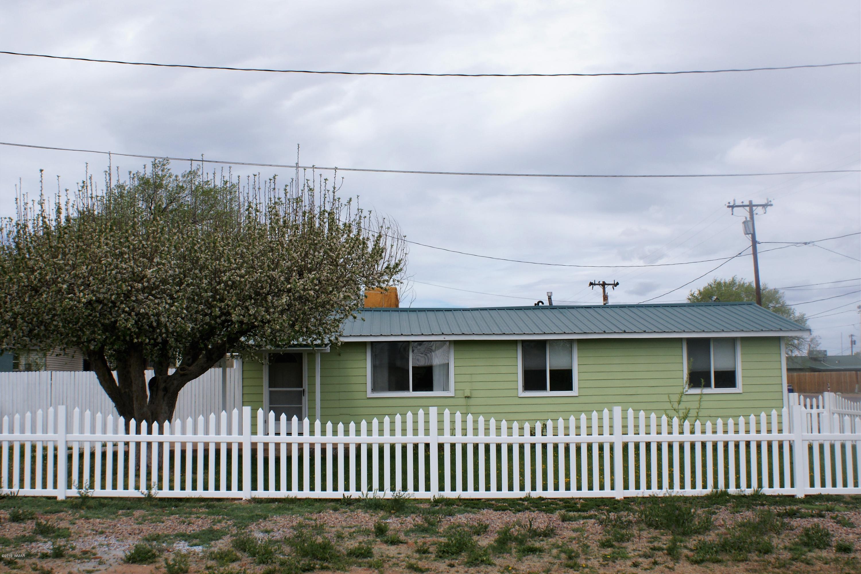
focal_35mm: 39
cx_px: 430
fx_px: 933
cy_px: 287
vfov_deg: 34.2
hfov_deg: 49.6
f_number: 11
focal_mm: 26
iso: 200
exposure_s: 1/400
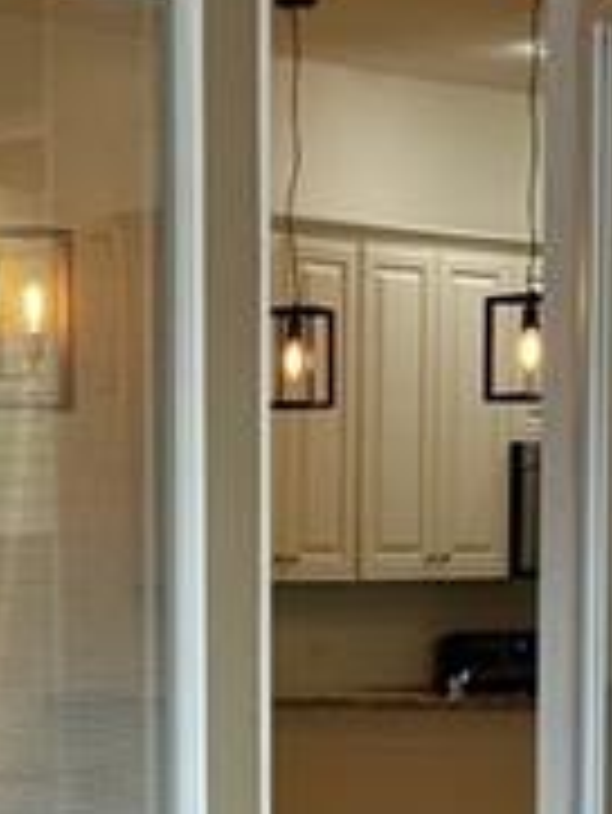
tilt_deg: -7.0
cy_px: 1052
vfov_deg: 12.1
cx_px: 68
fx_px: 3744
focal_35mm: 159
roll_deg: -0.6
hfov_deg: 9.3
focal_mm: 6.76
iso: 80
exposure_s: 1/121
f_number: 1.78
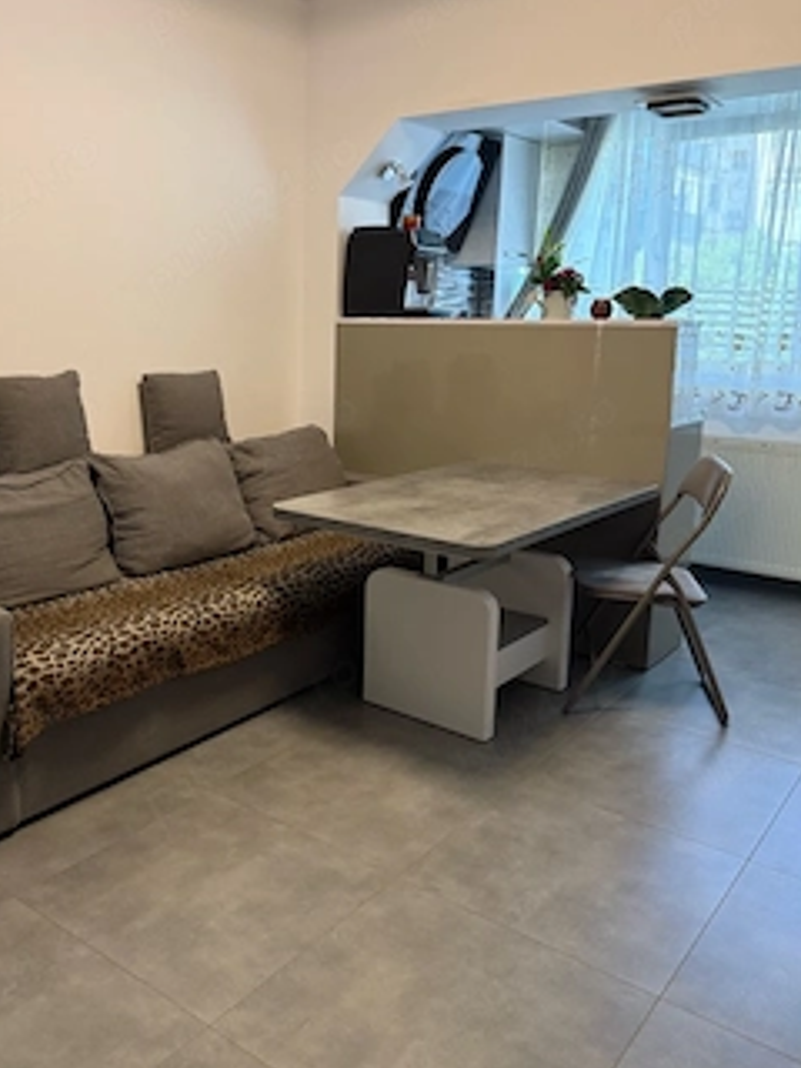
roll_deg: -1.1
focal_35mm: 30
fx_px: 926
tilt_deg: -12.5
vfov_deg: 60.0
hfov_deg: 46.5
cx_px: 317
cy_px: 517
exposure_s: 1/100
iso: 250
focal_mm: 6.76
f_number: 1.78
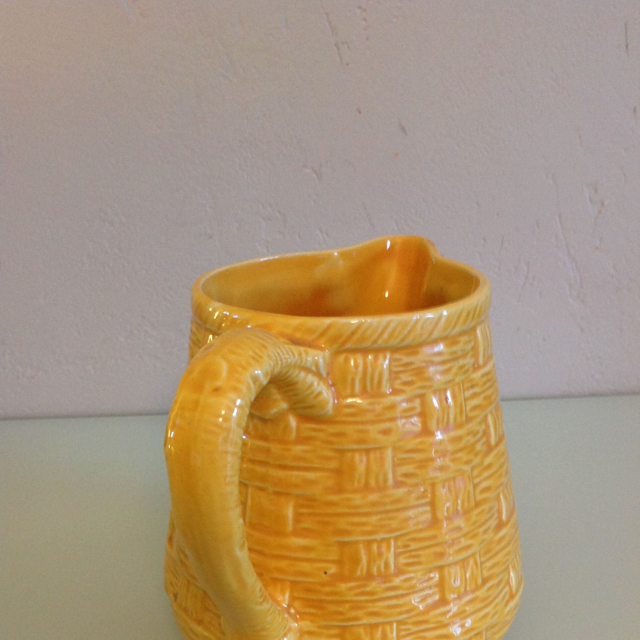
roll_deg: +2.3
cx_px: 319
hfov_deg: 40.0
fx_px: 879
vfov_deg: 39.5
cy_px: 430
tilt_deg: -23.2
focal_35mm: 42
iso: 160
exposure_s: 1/15
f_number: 2.4
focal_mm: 4.28
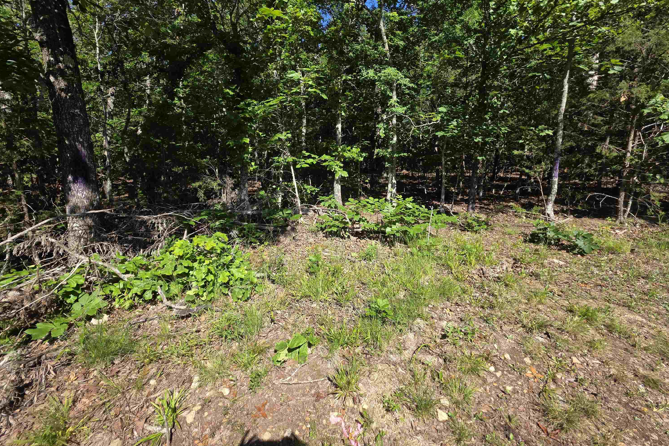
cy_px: 191
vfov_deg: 80.7
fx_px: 260
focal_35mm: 14
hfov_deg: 104.3
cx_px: 334
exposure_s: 1/989
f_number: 1.9
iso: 40
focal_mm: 2.2
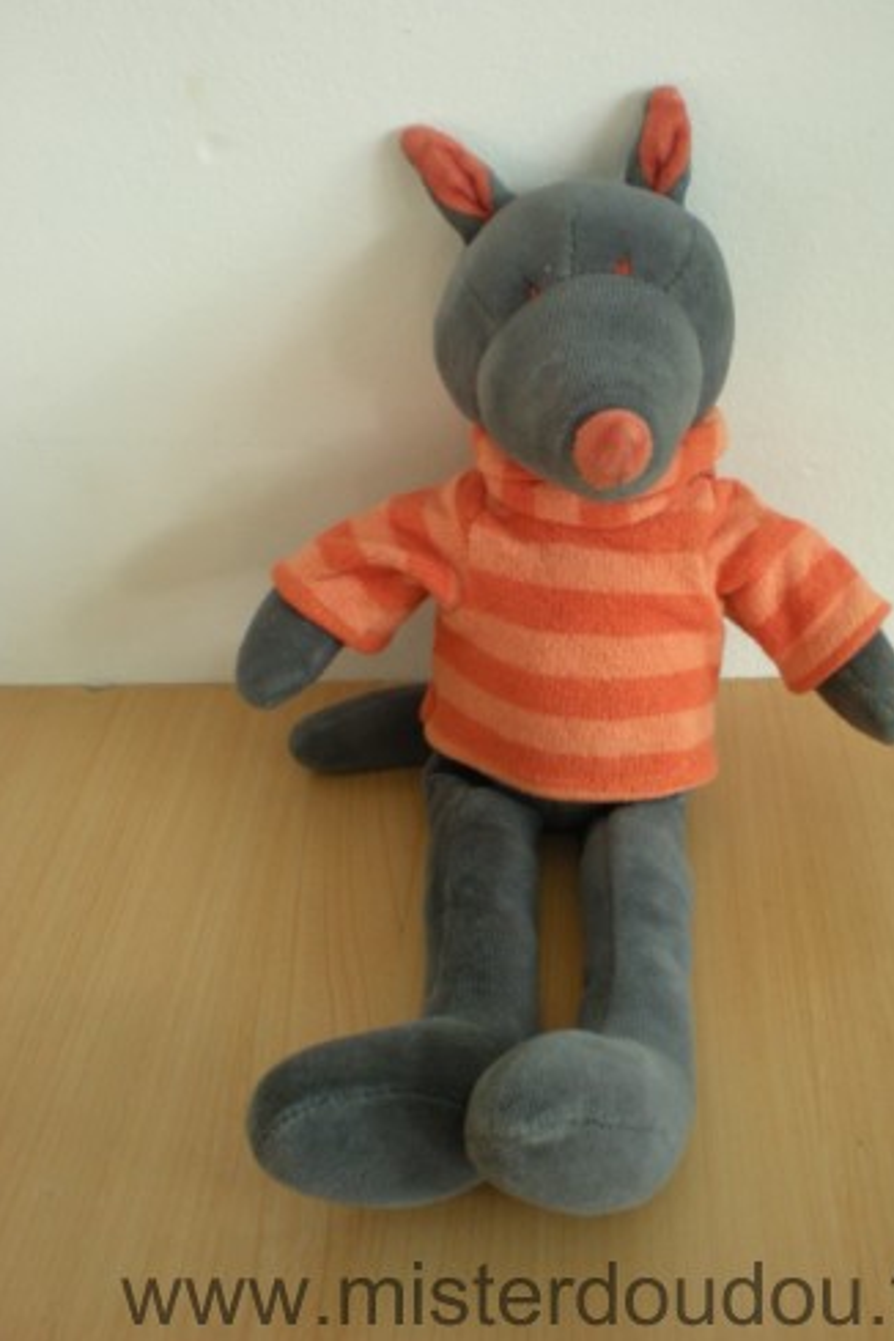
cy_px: 636
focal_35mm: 42
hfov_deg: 31.8
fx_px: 1564
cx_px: 529
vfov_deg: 46.4
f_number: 3.1
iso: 200
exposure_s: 1/54.1
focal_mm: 6.3
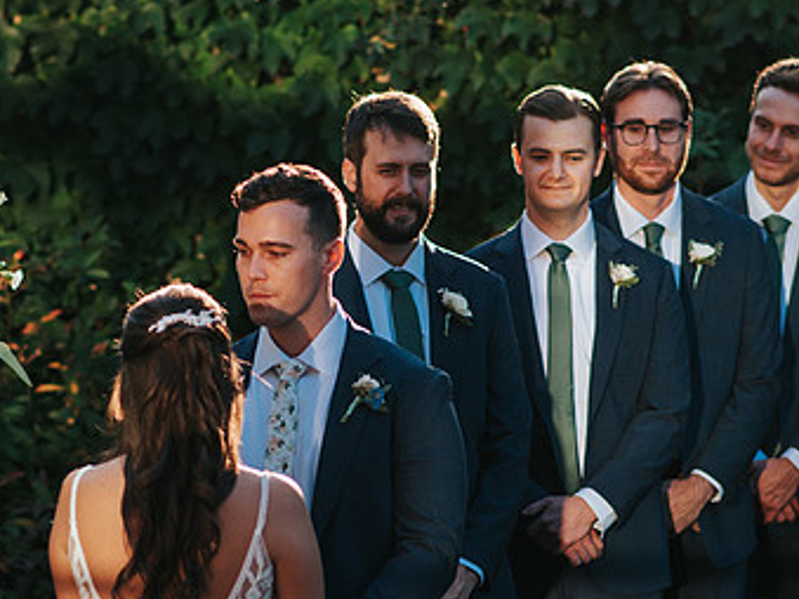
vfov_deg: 7.1
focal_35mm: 210
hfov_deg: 9.4
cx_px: 297
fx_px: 4845
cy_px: 445
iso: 200
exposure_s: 1/800
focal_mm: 85
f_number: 2.8
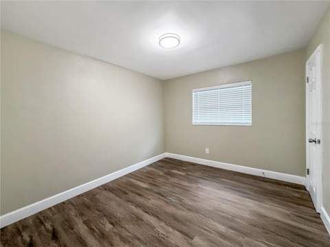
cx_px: 165
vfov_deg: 85.7
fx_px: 133
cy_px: 124
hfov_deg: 102.1
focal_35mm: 14
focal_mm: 2.22
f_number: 2.2
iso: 320
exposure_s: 1/60
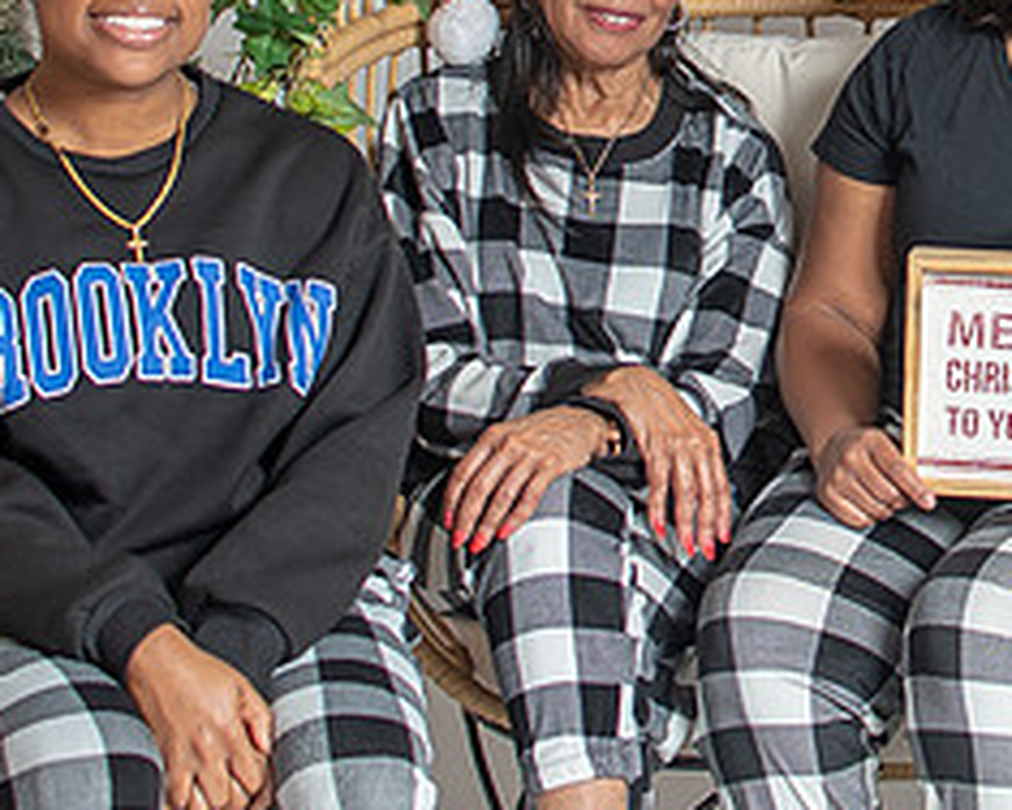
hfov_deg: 13.6
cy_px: -52
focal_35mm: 140
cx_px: 1005
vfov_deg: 10.9
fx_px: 4193
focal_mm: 35
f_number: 3.2
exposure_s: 1/250
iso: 100
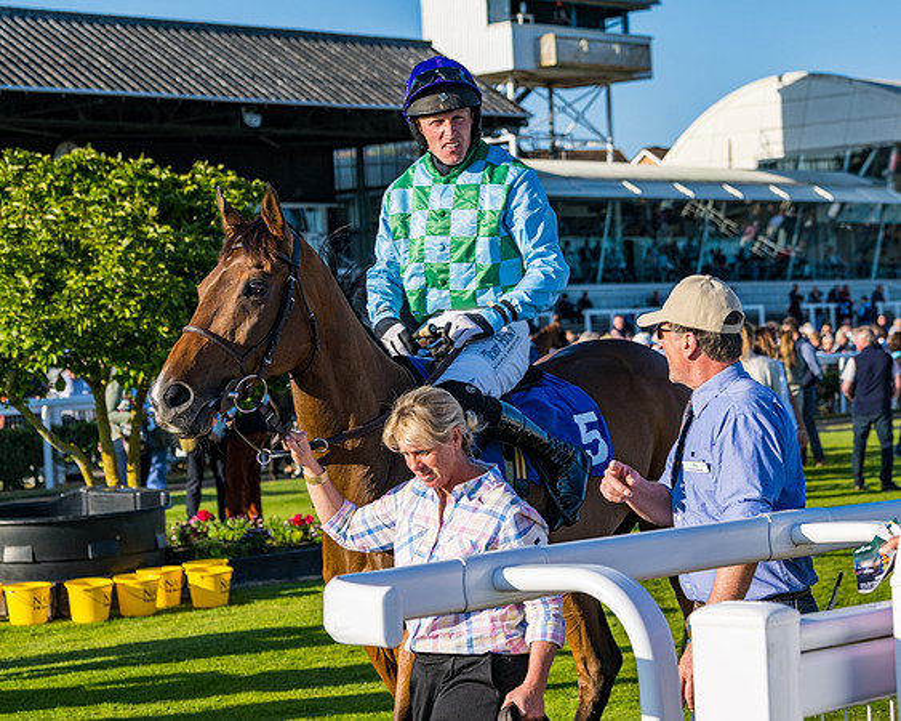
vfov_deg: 16.4
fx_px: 2501
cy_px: 410
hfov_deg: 20.4
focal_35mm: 94
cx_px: 558
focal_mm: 70
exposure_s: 1/1250
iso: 200
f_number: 5
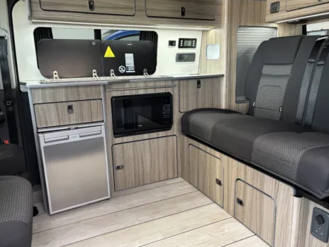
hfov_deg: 63.4
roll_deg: +1.0
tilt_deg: -13.4
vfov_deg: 49.7
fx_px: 266
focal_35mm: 28
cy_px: 120
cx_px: 166
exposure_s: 1/50
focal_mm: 5.96
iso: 160
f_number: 1.6
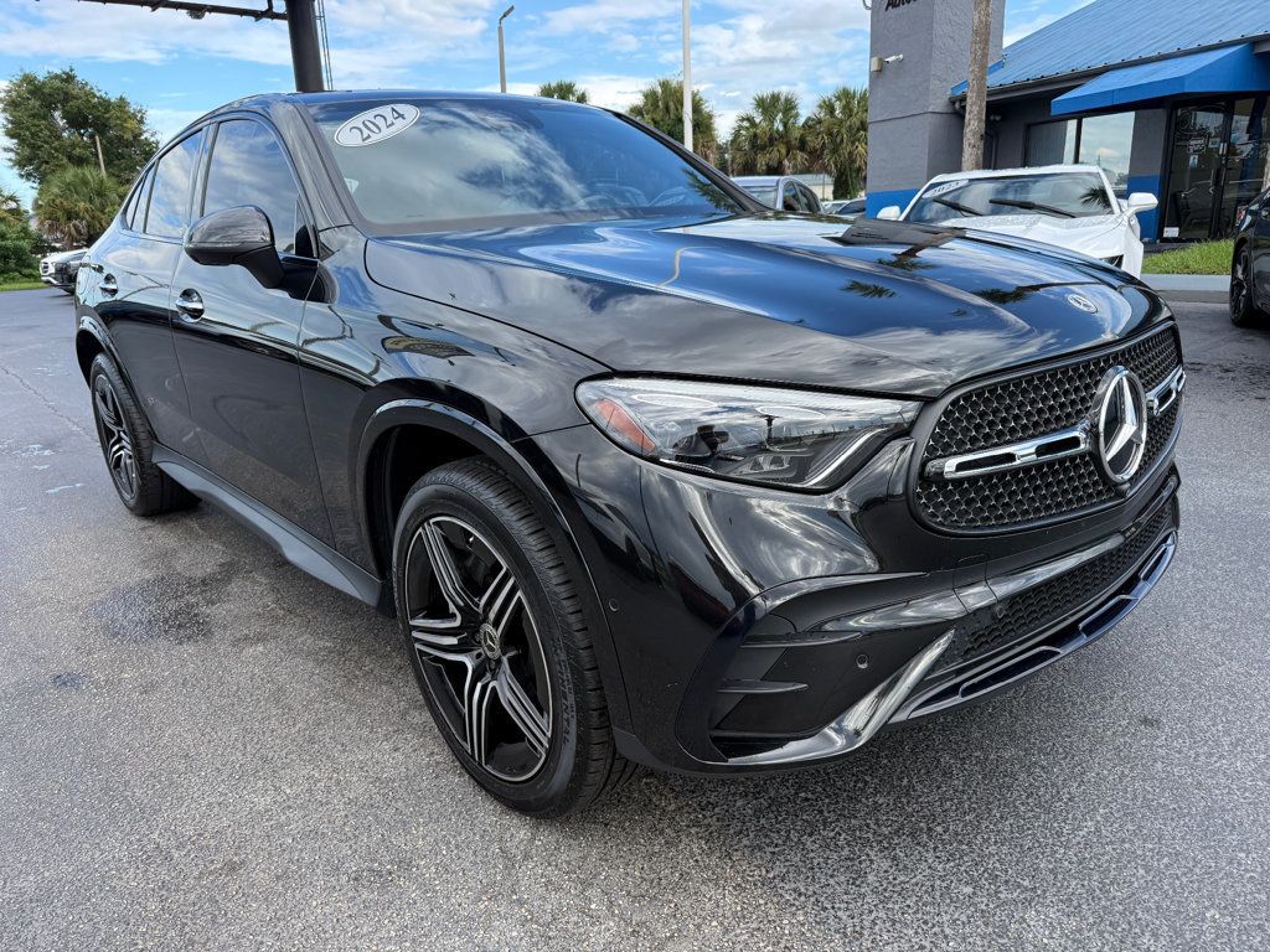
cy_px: 476
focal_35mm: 24
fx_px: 881
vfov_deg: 56.8
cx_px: 635
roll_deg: +1.7
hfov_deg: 71.6
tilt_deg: -15.8
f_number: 1.78
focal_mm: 6.76
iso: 100
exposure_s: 1/1250
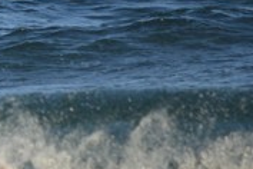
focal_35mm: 1398
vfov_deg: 1.0
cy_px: 132
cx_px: -132
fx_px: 9824
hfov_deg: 1.5
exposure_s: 1/1600
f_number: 6.3
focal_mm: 300
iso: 400
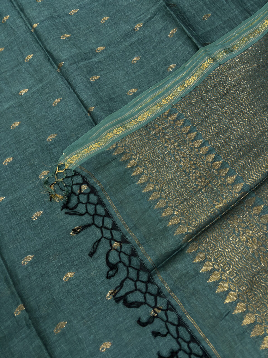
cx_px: 134
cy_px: 179
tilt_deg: -73.7
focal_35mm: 26
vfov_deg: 67.3
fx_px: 268
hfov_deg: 53.1
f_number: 1.6
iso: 64
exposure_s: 1/100
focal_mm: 5.96
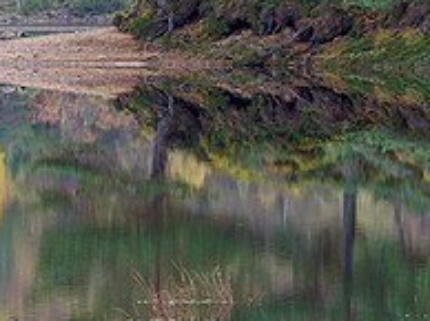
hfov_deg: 4.2
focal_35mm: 473
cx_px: -120
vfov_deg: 3.1
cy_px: 12
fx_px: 5868
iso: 200
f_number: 7.1
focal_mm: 79
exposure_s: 1/25
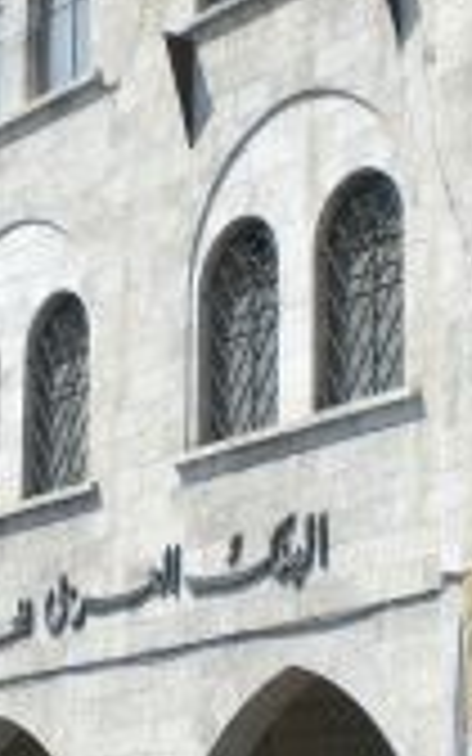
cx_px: 67
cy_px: 634
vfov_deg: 17.9
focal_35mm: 115
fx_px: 2367
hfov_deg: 11.3
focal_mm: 6.3
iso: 50
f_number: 4.4
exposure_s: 1/400
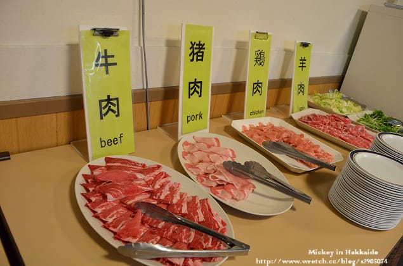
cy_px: 133
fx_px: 335
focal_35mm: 30
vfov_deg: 43.4
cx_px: 202
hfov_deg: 62.1
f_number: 5.6
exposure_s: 1/125
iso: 1250
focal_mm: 20
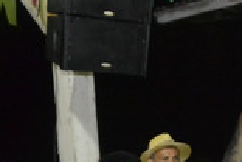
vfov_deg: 13.5
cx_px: 233
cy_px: 251
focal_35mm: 95
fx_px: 639
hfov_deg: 20.8
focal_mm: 20
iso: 3200
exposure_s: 1/60
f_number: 3.5
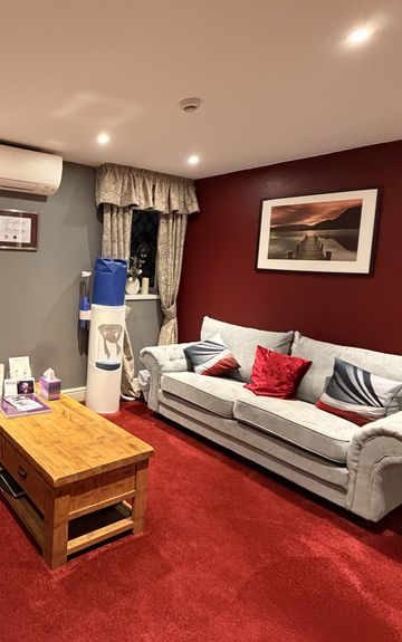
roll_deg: -2.5
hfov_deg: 49.1
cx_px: 39
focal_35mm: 22
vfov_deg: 79.3
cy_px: 286
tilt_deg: -4.9
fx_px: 385
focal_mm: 2.22
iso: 640
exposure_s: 1/50
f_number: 2.2
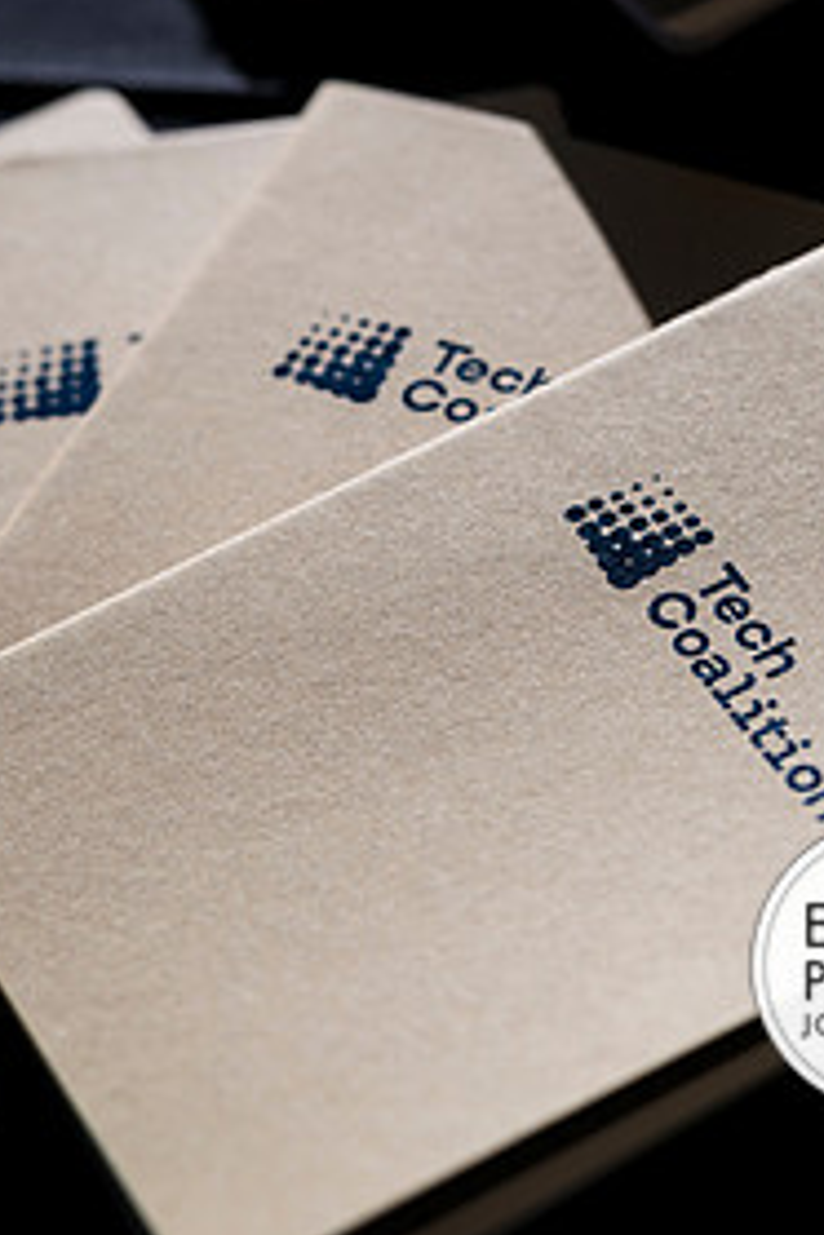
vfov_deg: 16.2
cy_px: 257
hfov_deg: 10.9
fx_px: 4326
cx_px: 527
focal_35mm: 126
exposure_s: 1/200
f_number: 3.5
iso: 64
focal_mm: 78
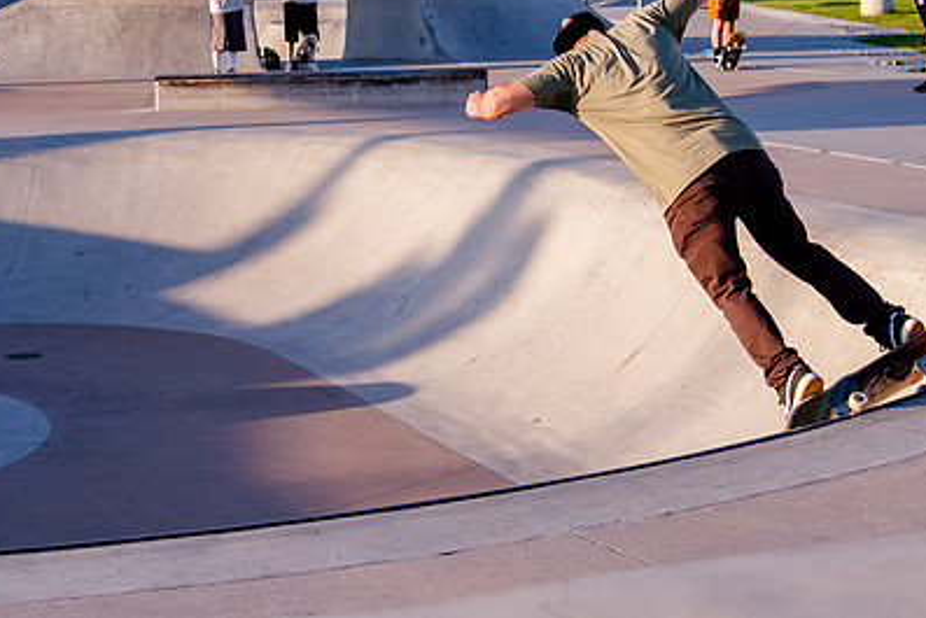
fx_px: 2264
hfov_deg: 23.1
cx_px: 510
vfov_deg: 15.5
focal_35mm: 88
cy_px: 289
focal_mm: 38
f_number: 4
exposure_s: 1/3200
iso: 1000
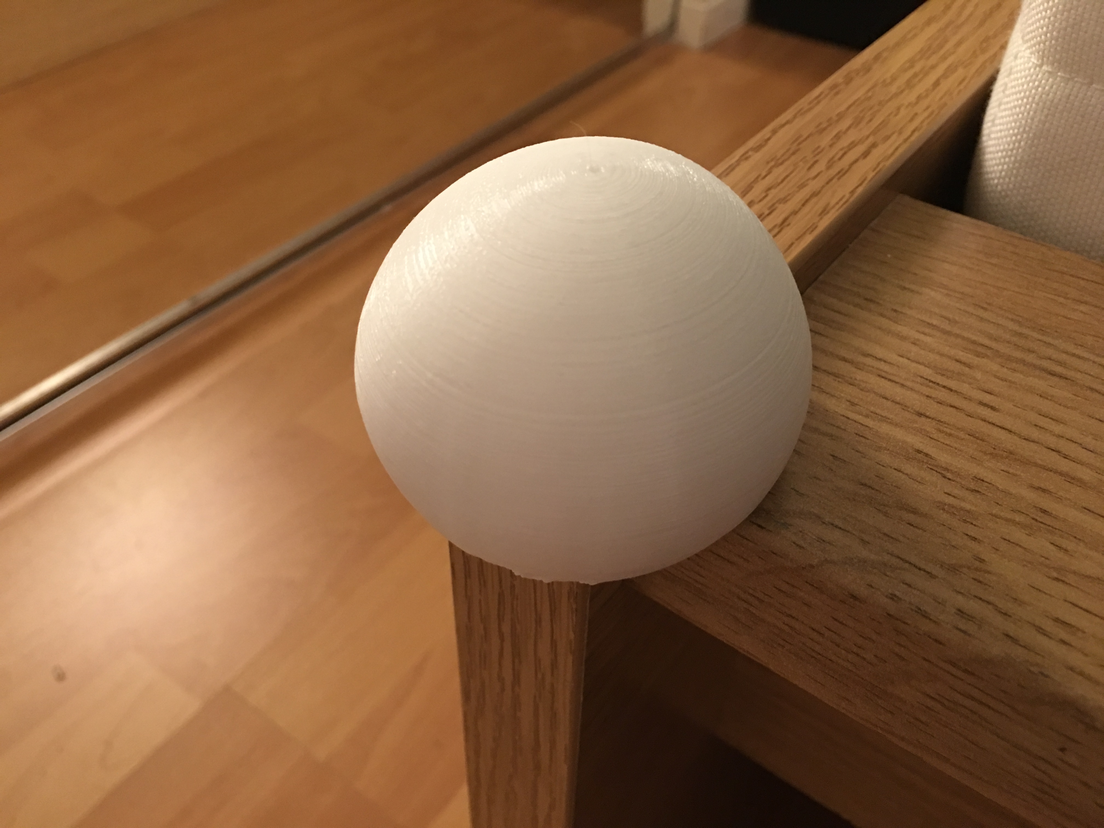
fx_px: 925
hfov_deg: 61.7
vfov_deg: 48.2
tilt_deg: -42.5
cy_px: 414
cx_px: 552
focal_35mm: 29
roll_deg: -1.4
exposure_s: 1/4
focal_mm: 4.15
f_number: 2.2
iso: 80
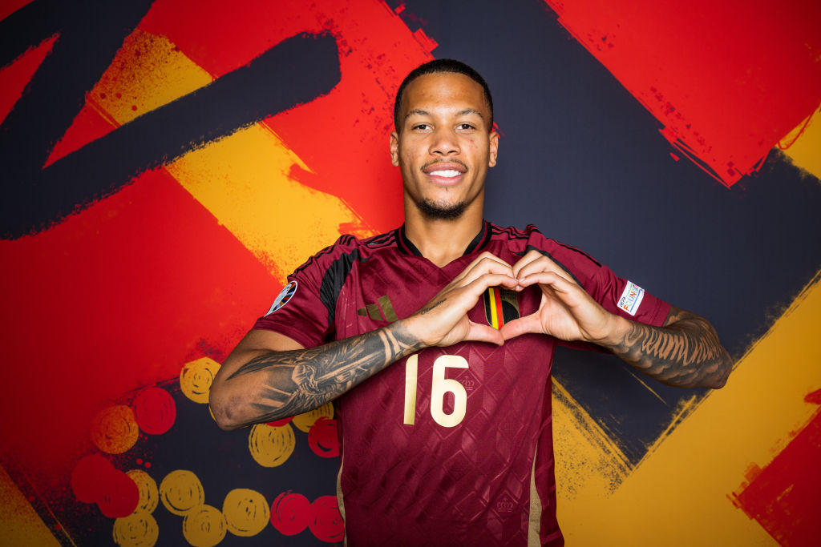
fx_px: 787
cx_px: 410
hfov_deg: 55.1
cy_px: 274
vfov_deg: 38.4
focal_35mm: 34
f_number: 7.1
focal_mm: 34.5
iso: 200
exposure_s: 1/200
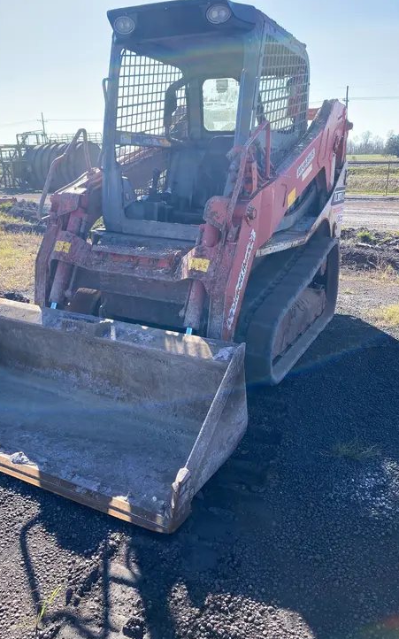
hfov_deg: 44.5
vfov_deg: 66.5
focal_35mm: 28
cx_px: 188
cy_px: 322
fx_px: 487
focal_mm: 4.25
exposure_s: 1/805
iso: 32
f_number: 1.8
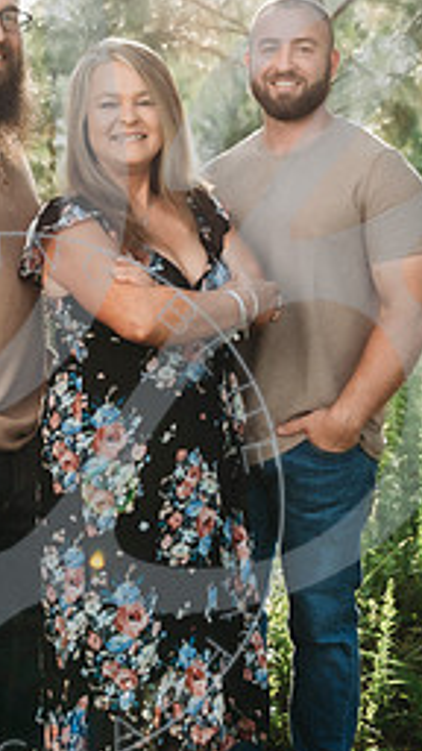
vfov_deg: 35.3
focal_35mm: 59
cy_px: 282
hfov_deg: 20.3
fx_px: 1174
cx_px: 144
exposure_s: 1/200
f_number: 2.8
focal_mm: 32
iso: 80
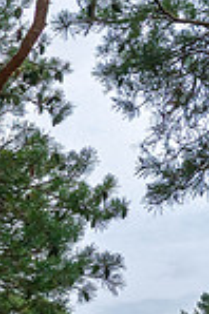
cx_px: -395
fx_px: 1292
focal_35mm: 148
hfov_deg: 8.1
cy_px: 252
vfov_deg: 13.8
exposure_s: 1/1000
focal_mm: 38
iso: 500
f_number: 9
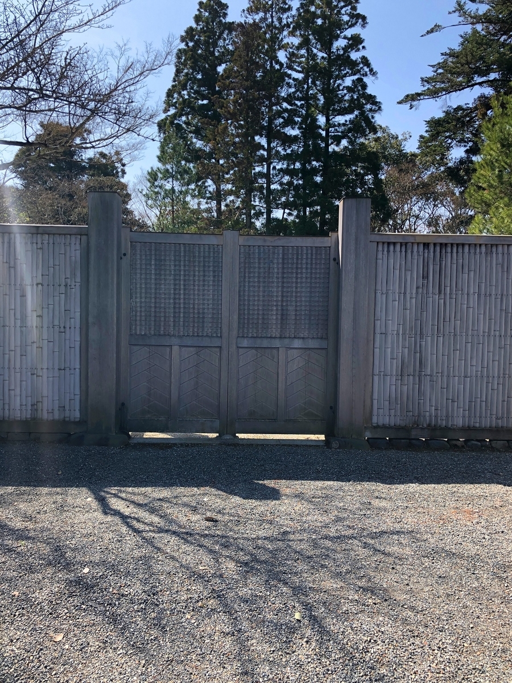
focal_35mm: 28
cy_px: 342
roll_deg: -0.9
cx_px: 256
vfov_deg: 63.4
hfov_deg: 49.7
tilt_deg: -1.1
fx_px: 552
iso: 20
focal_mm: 3.99
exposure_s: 1/747
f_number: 1.8
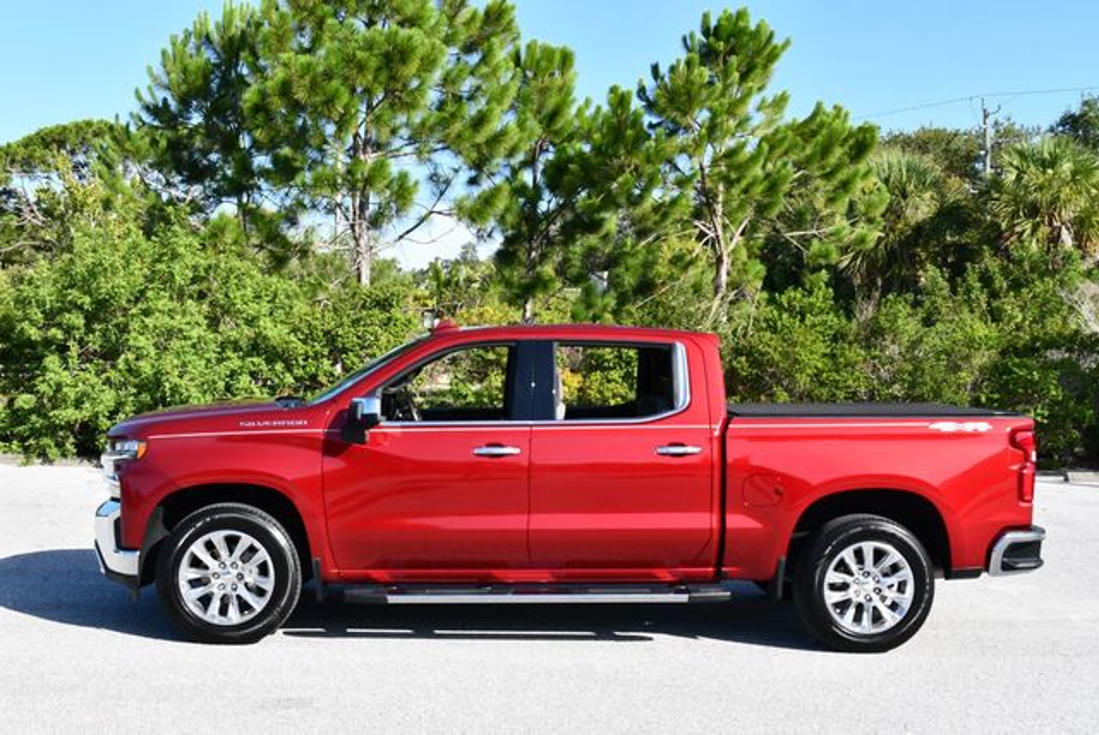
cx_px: 550
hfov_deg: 44.5
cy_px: 368
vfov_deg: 30.6
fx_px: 1344
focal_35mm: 44
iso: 180
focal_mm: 22
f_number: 8
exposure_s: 1/250
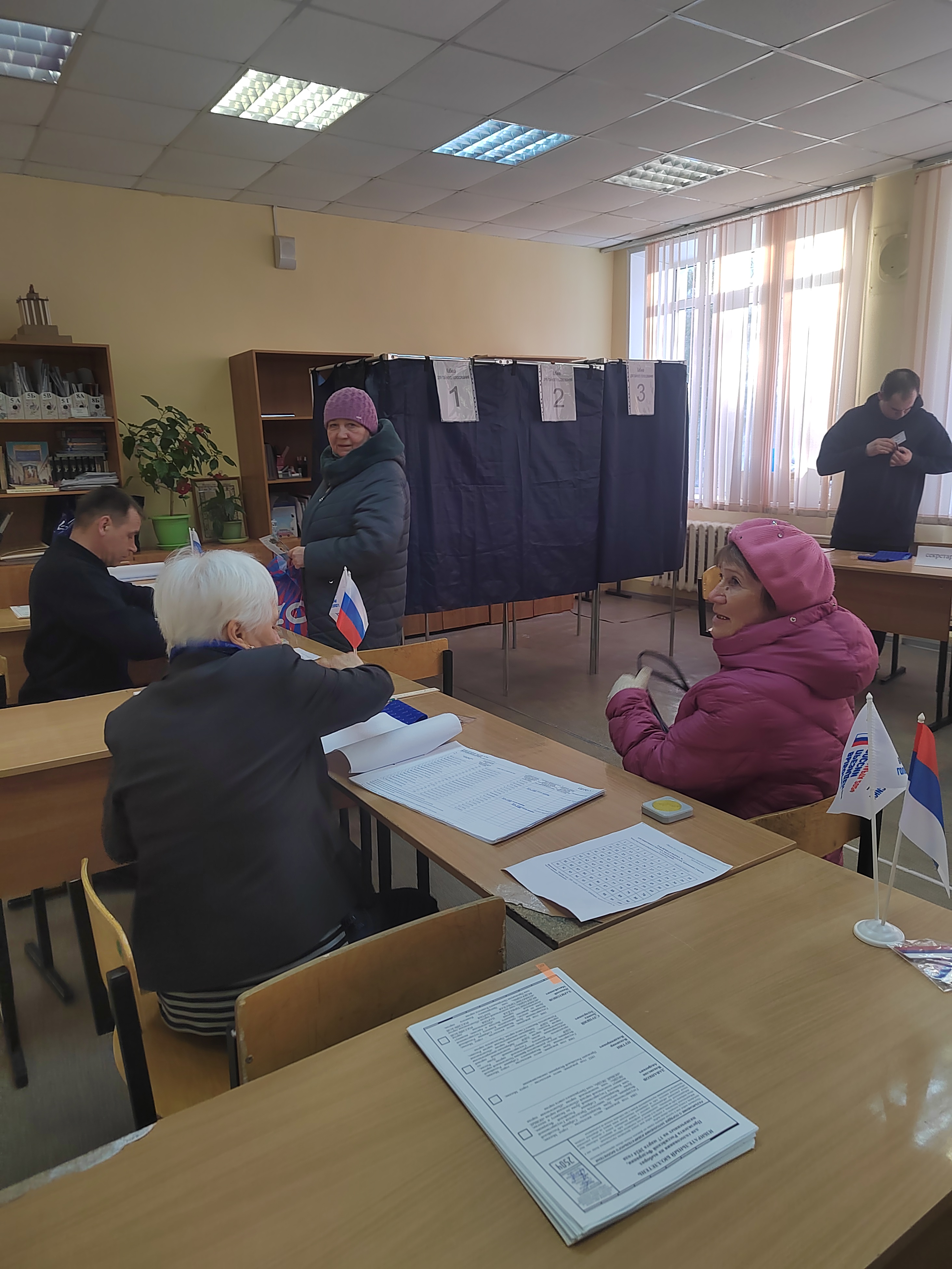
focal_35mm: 23
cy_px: 634
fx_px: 843
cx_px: 476
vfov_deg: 73.9
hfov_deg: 58.9
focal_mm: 5.52
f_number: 1.9
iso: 341
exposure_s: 1/100
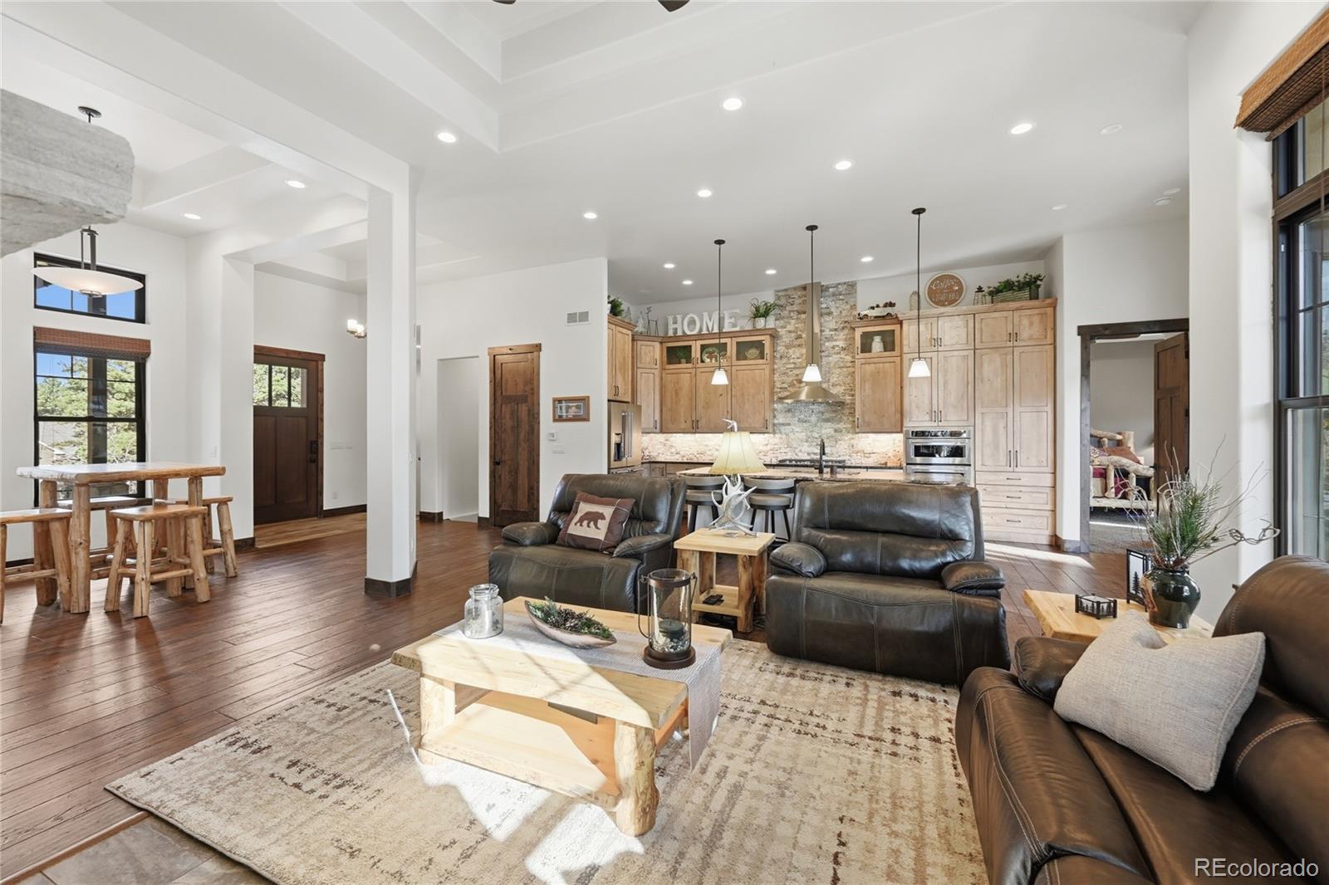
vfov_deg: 81.2
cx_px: 664
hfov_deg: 104.3
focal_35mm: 14
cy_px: 442
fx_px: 517
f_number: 8
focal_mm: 14
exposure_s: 1/250
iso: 400
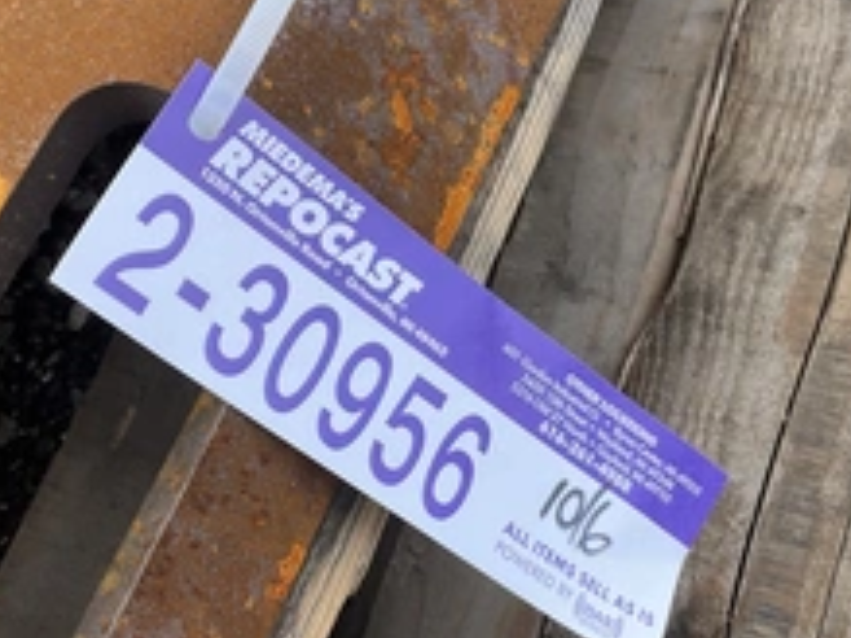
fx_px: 1302
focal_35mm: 53
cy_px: 370
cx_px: 412
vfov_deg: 27.5
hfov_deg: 36.2
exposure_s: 1/473
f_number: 1.8
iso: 25
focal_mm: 3
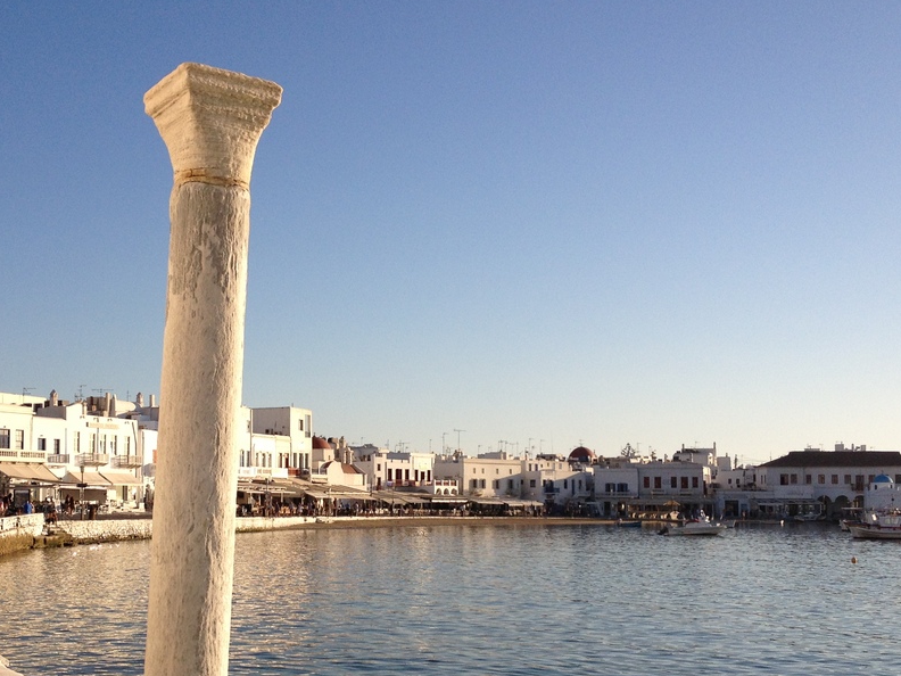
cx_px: 323
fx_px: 1380
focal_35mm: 53
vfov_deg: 27.4
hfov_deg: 35.9
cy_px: 438
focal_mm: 4.28
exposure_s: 1/2045
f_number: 2.4
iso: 50
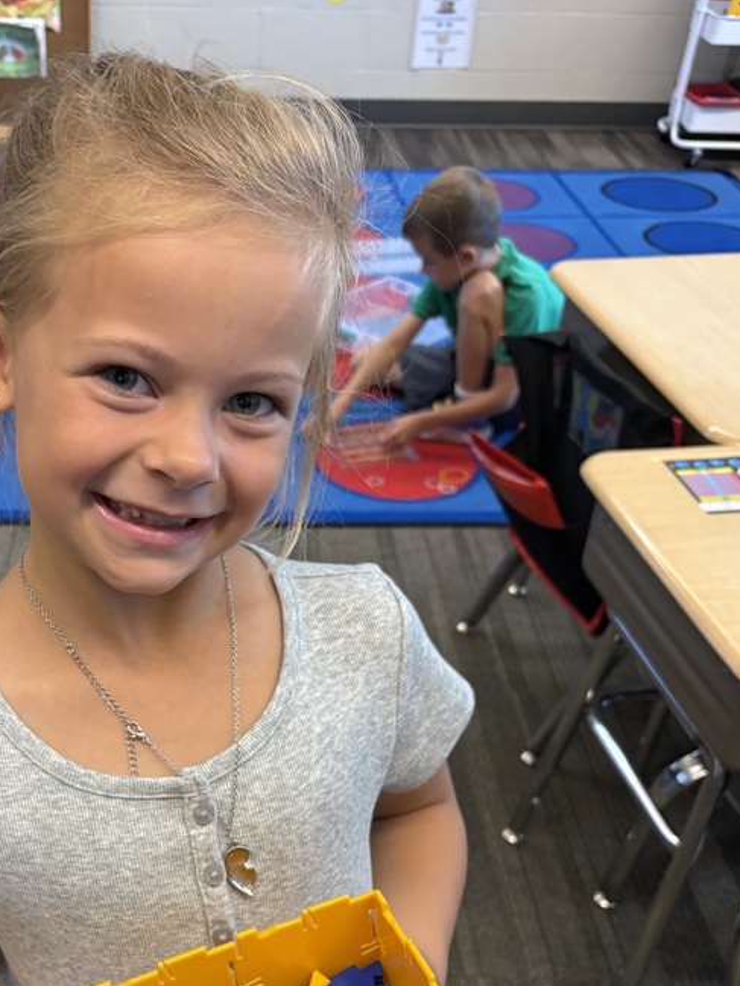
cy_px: 749
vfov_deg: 44.1
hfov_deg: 34.4
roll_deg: -0.7
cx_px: 188
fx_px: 1168
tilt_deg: -37.7
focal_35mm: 41
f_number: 1.6
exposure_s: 1/60
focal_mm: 5.96
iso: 250
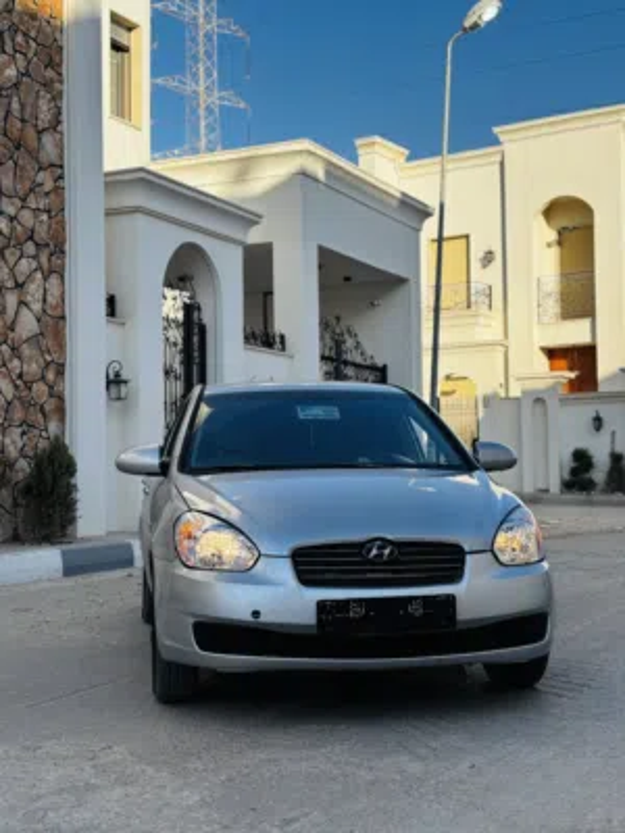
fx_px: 1252
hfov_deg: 28.0
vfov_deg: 36.8
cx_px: 312
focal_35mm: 52
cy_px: 416
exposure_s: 1/1695
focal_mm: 5.96
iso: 32
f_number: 1.6
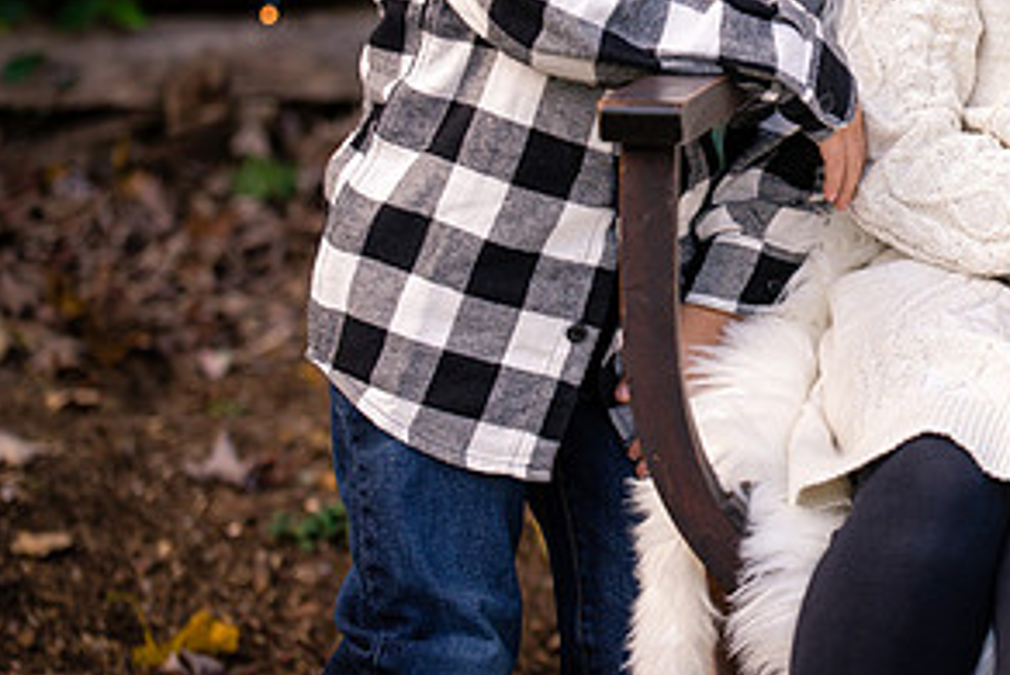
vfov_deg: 7.5
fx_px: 5136
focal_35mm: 183
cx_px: 972
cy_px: 26
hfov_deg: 11.1
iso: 400
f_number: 3.5
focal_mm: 92
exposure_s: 1/1000
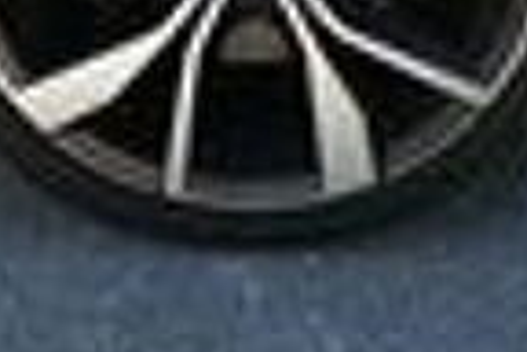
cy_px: -138
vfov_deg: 12.0
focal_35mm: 110
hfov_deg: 18.6
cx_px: 271
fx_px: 1610
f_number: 3
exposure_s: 1/400
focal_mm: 12.12
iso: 125
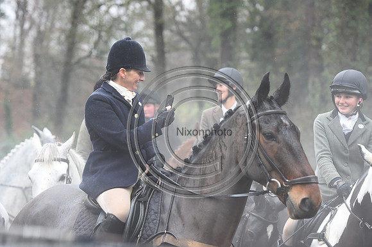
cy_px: 124
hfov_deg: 20.0
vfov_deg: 13.4
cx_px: 186
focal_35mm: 102
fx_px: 1053
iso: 2500
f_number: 3.5
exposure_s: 1/800
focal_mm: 102
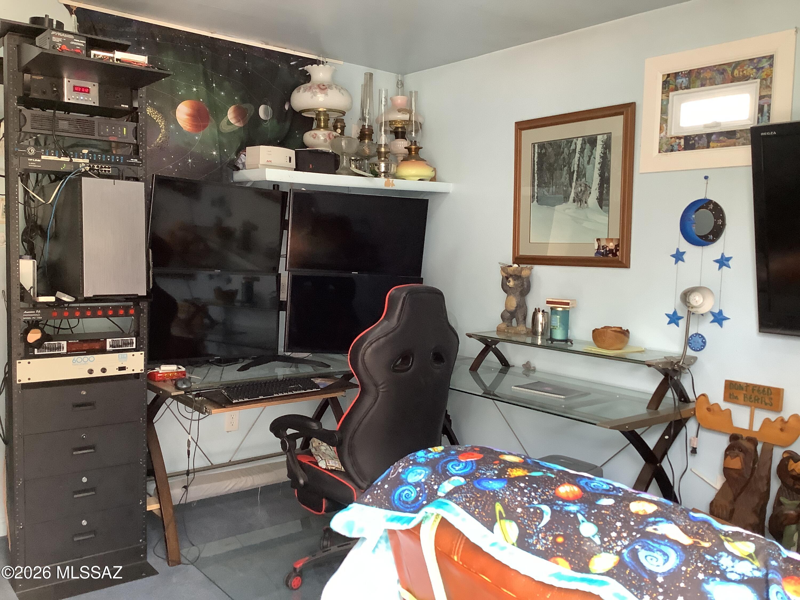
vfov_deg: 45.4
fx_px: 716
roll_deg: -1.4
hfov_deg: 58.4
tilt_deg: -5.1
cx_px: 400
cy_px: 300
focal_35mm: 31
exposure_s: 1/60
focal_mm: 3.3
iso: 200
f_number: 2.4
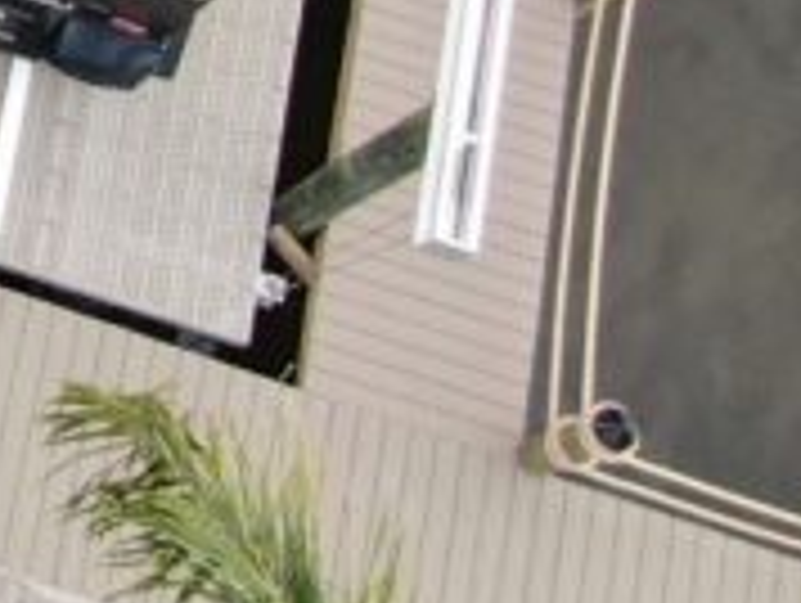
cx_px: -999
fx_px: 3198
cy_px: -819
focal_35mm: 138
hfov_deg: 12.0
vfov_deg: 9.6
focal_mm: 4.39
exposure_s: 1/30
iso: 100
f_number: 2.8
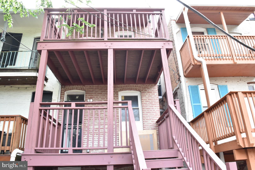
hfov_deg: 67.4
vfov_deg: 47.9
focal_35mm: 27
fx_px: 191
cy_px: 85
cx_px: 128
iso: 1000
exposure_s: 1/200
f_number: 5.6
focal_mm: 18
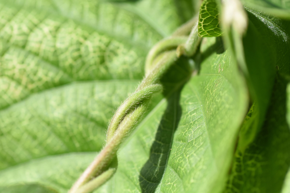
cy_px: 96
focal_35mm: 150
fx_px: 1208
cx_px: 145
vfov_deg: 9.1
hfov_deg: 13.7
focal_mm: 100
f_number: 4.8
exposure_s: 1/8000
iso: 1000
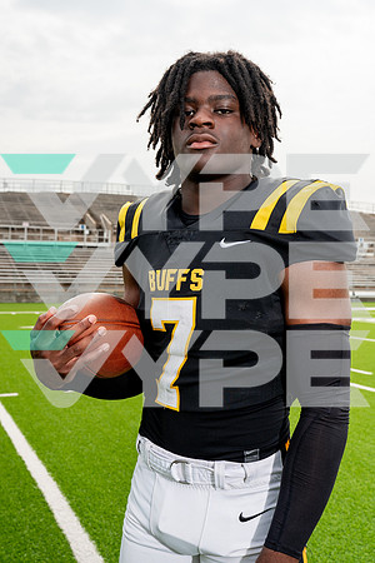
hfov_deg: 33.4
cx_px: 188
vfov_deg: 48.5
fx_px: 625
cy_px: 282
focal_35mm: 40
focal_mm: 40
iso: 100
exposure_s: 1/250
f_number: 8
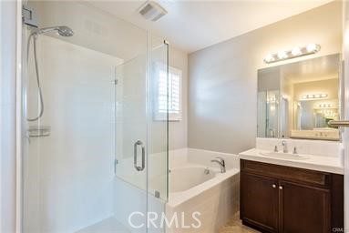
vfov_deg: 70.5
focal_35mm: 17
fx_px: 165
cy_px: 116
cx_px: 174
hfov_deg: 93.2
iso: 400
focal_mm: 17
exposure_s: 1/60
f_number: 4
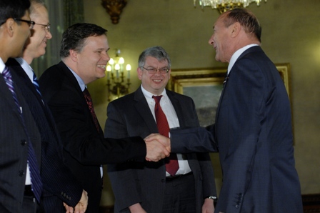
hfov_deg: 19.5
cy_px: 106
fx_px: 933
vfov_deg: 13.0
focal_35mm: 105
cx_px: 160
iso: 500
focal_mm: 70
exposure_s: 1/125
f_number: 4
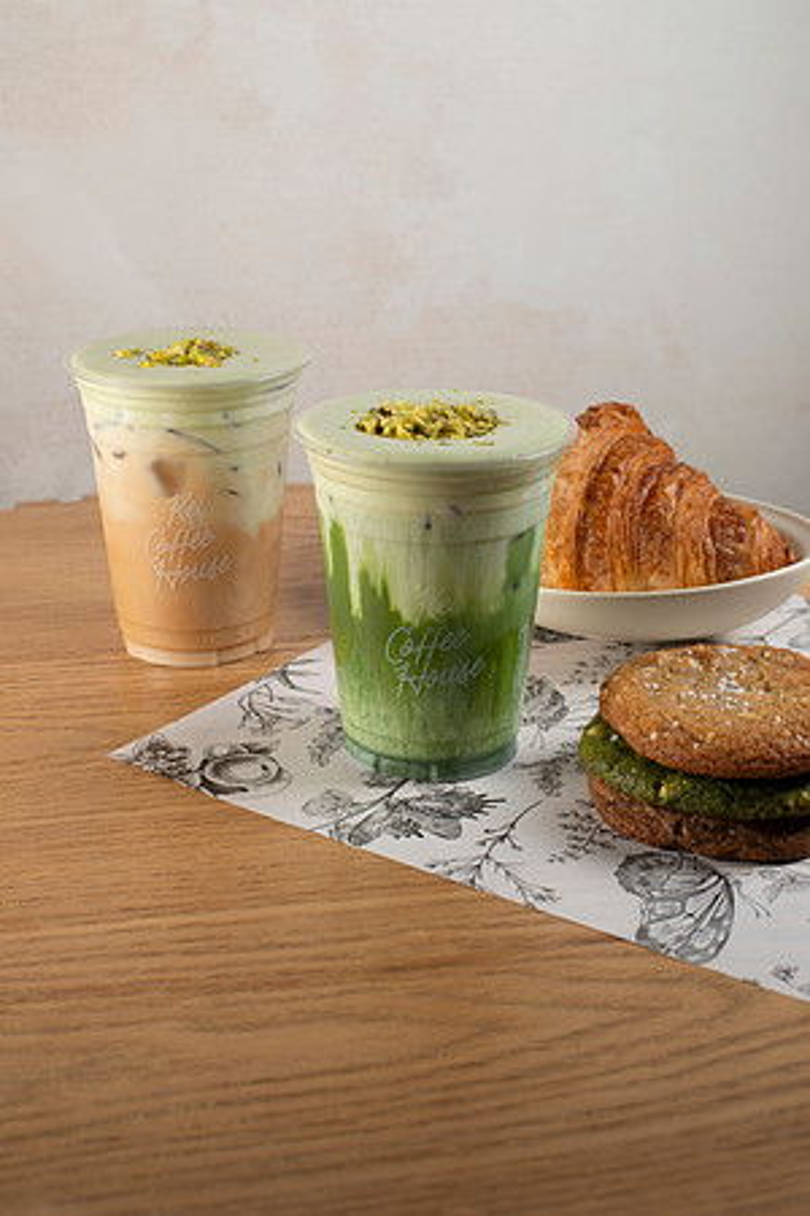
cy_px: 608
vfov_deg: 39.6
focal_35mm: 50
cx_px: 405
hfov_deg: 27.0
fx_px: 1687
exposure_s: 1/160
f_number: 8
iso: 64
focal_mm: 50
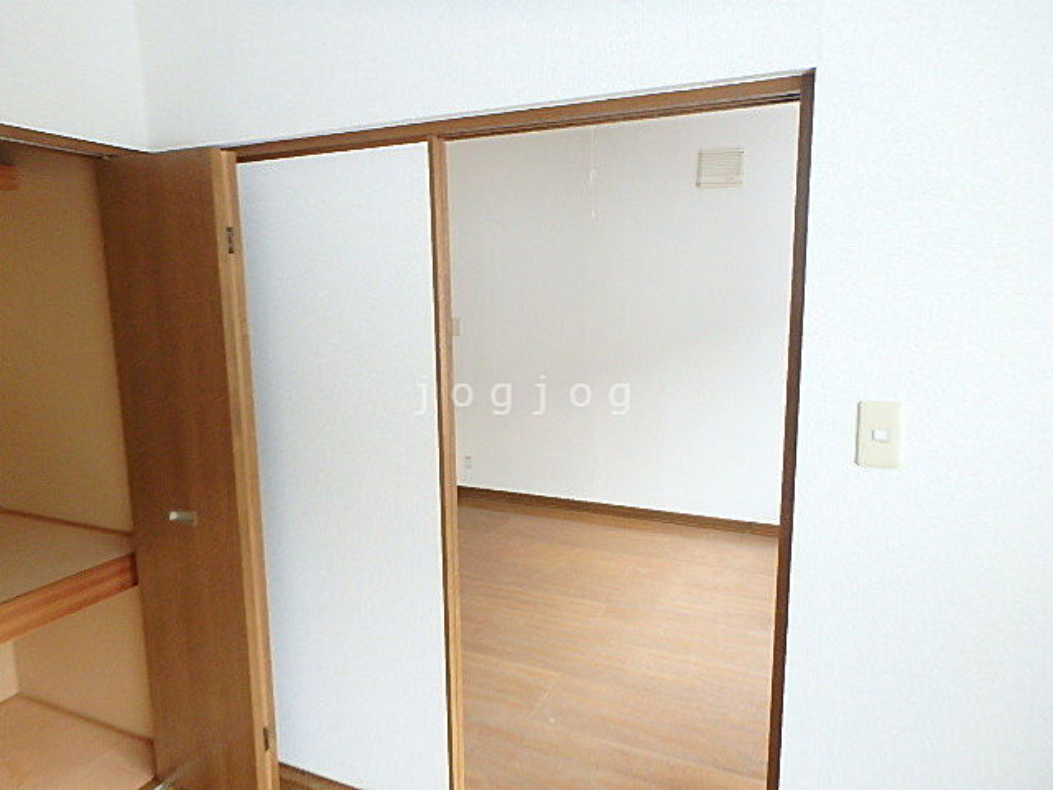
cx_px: 526
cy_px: 395
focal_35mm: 21
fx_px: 639
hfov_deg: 79.0
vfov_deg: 63.4
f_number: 3.5
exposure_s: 1/30
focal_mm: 3.7
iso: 320
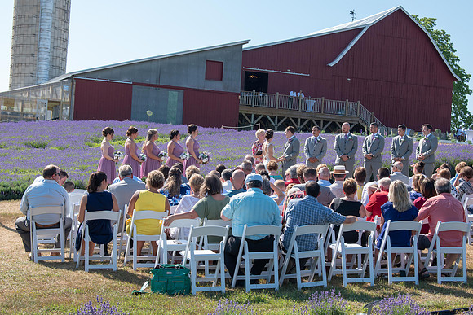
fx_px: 1084
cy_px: 158
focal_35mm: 82
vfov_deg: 16.6
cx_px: 236
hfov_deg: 24.6
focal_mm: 55
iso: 200
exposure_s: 1/250
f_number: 8
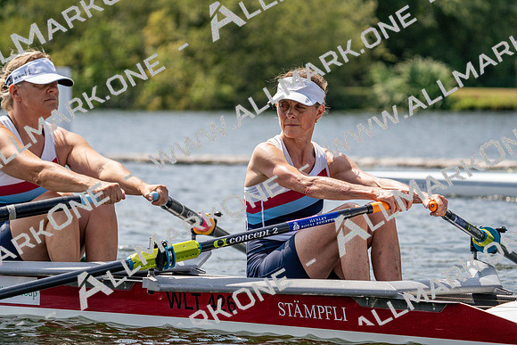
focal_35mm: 200
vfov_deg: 6.9
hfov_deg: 10.3
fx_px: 2873
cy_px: 172
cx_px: 258
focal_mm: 200
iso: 200
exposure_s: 1/1600
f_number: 5.6
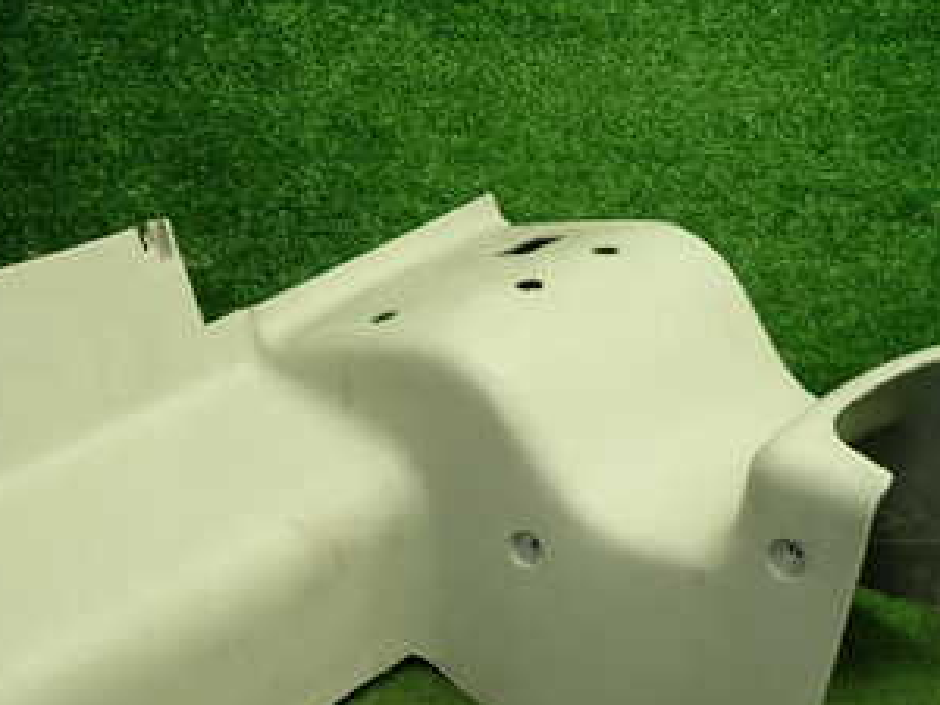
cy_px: 592
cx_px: 241
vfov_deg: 28.3
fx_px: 1358
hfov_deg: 37.3
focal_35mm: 50
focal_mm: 4.5
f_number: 2
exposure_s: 1/60
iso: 160
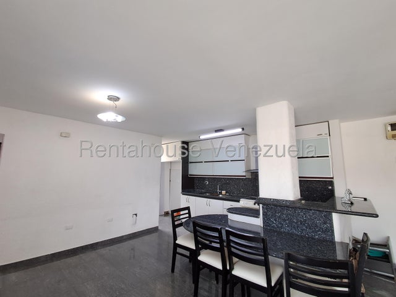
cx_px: 198
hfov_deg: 94.5
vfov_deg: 78.1
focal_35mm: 16
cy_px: 148
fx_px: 183
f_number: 2.2
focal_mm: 1.64
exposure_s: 1/24
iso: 200
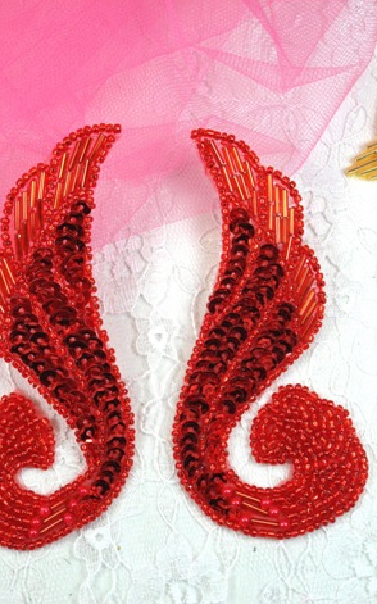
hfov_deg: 20.9
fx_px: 1020
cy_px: 301
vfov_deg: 33.0
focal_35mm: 62
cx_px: 160
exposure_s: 1/180
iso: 80
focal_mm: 10.4
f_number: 5.5
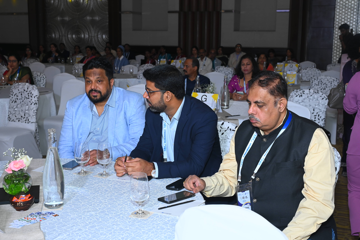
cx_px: 180
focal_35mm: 44
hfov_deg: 44.5
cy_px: 120
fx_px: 440
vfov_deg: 30.5
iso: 800
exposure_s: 1/160
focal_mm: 44
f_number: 8
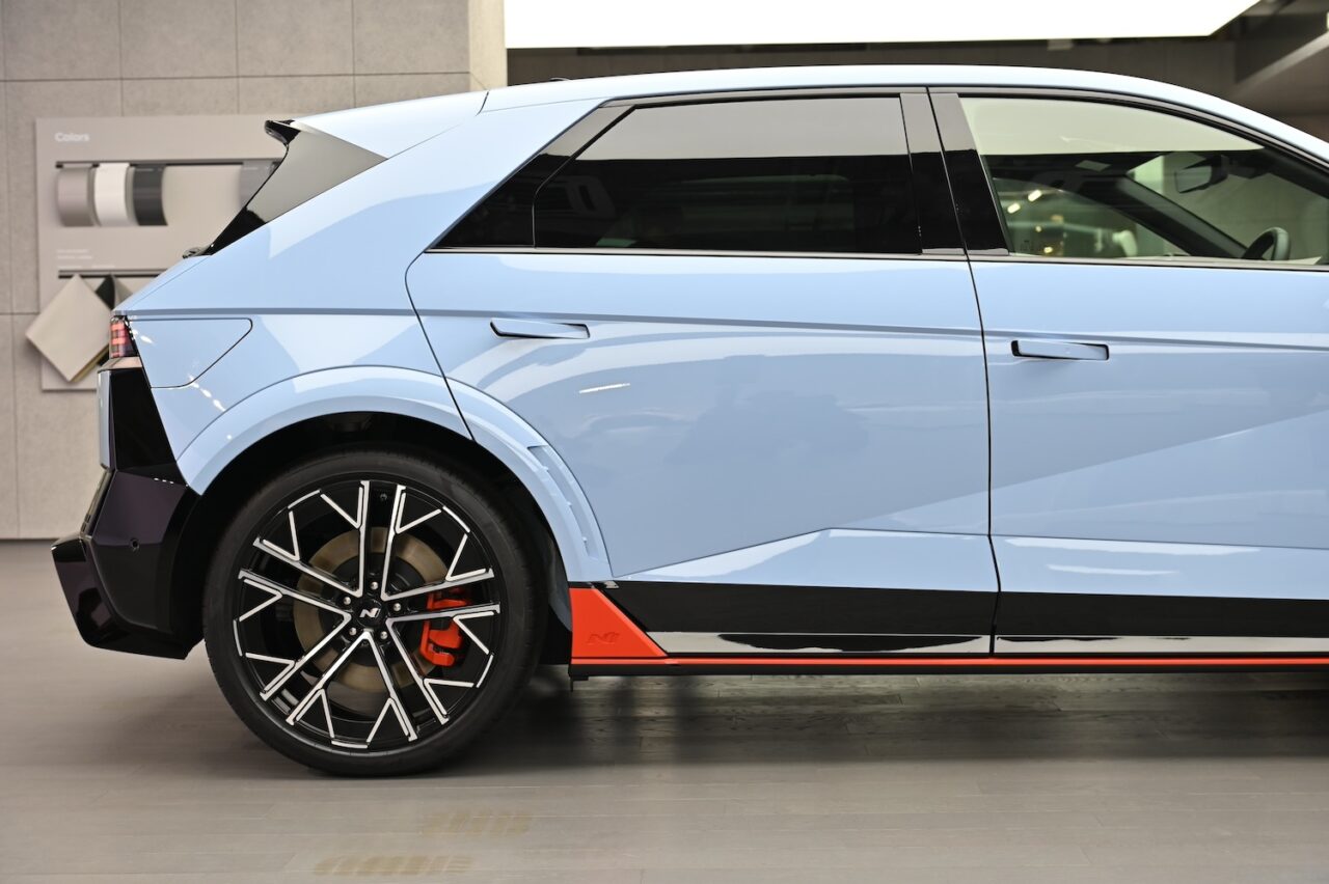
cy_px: 442
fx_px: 1771
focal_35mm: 48
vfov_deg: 28.0
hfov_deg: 41.1
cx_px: 664
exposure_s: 1/125
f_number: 4.5
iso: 500
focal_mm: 48
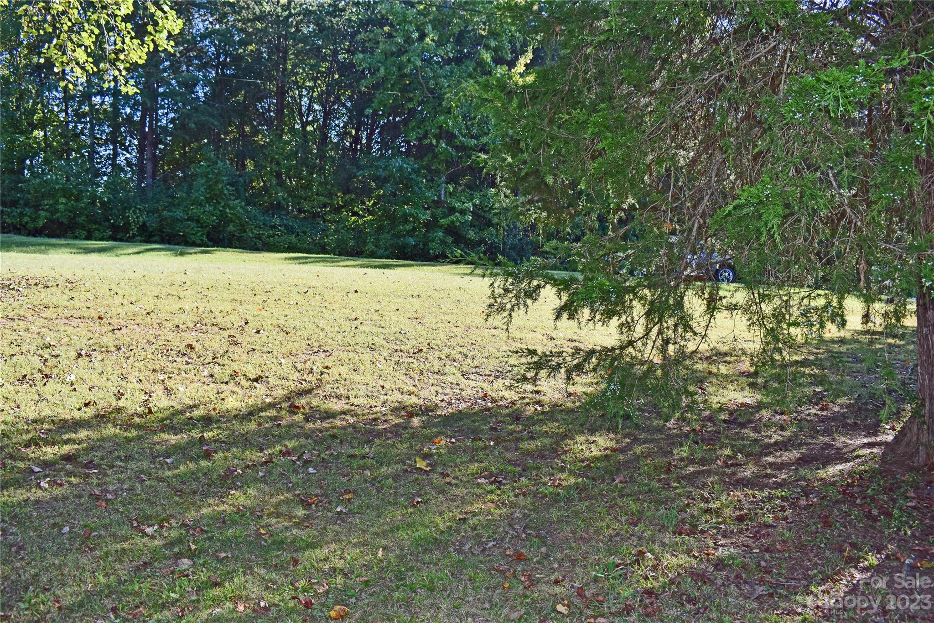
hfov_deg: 59.5
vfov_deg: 41.7
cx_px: 467
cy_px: 312
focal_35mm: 32
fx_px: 817
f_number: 6.3
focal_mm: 21
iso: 100
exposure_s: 1/160
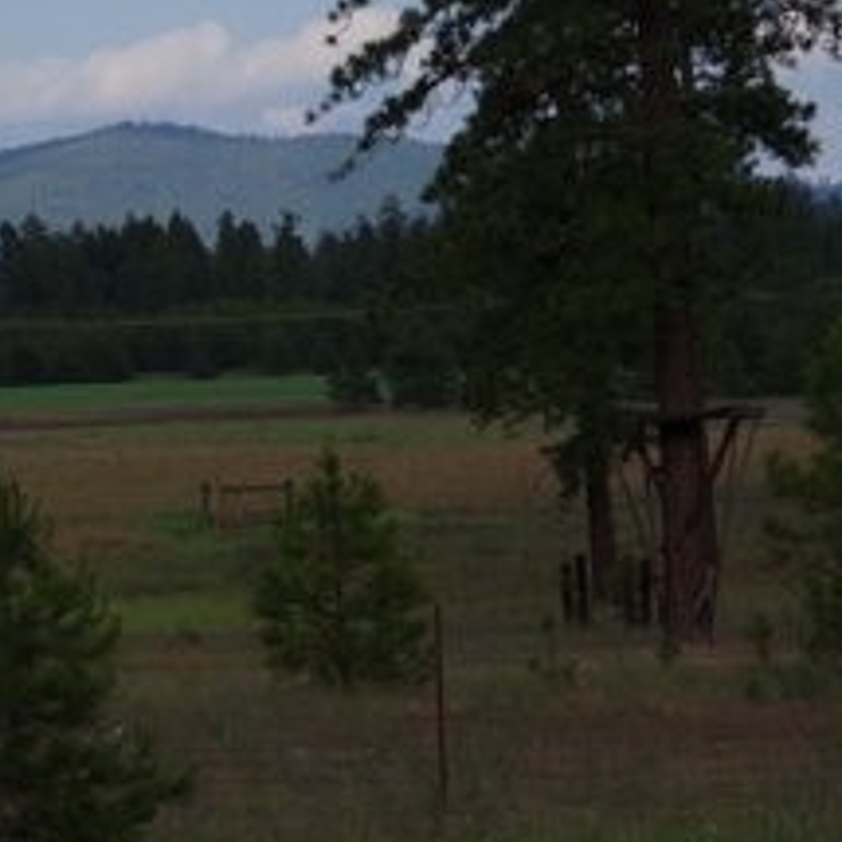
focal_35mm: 222
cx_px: 153
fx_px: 6109
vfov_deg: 7.9
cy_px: 556
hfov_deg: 7.9
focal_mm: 78
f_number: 16
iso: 400
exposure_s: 1/250
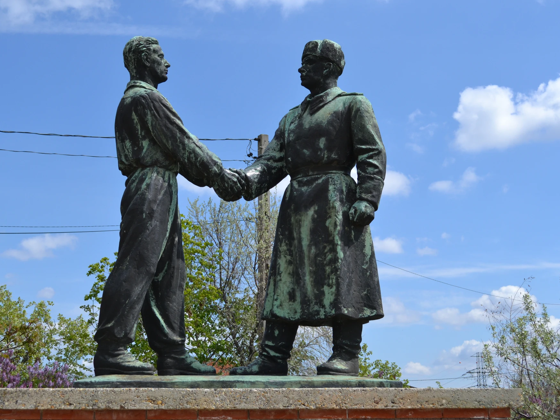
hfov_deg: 36.1
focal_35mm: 53
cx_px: 239
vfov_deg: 27.5
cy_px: 212
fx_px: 857
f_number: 6.3
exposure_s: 1/2000
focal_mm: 32
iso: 400
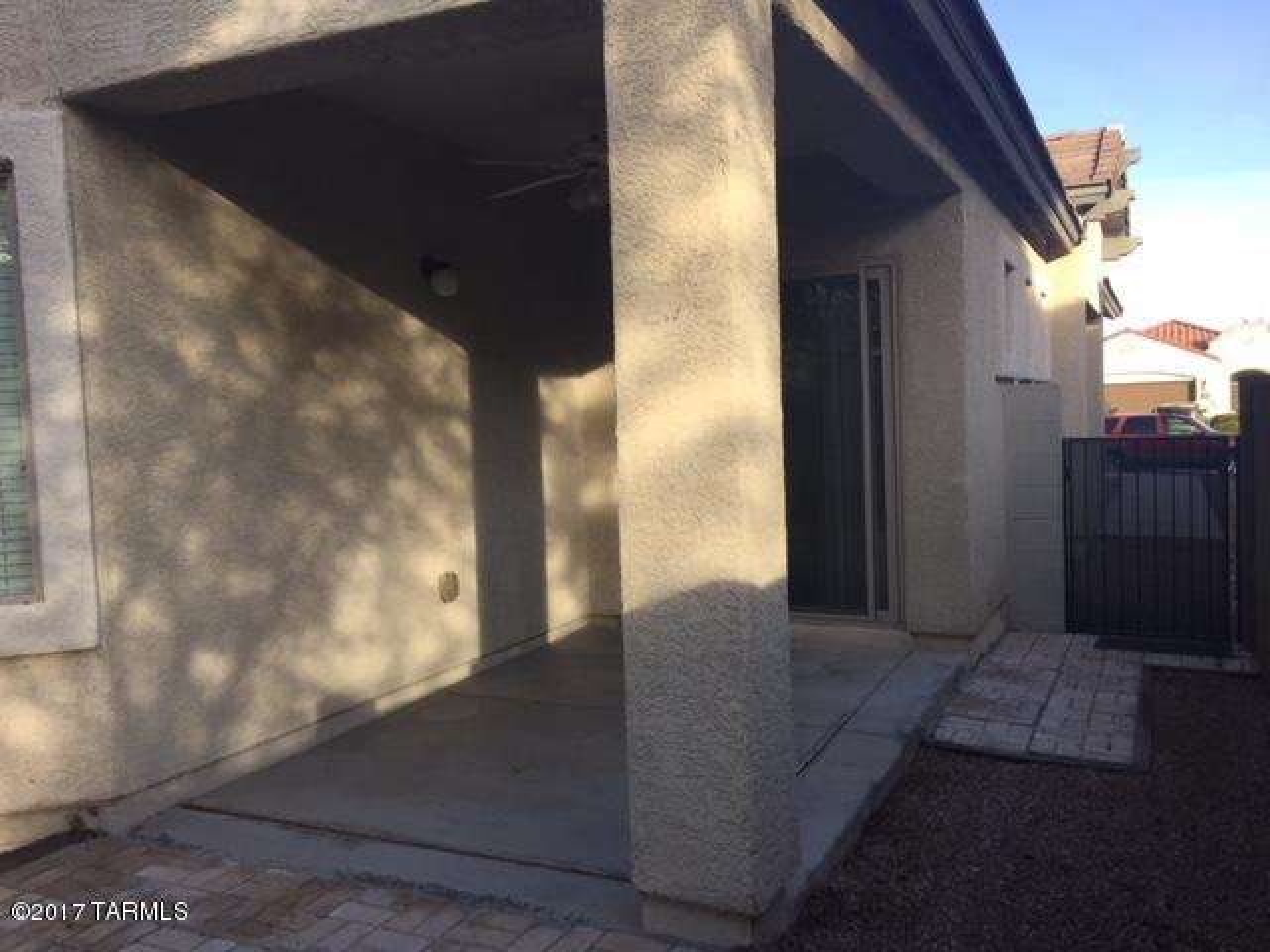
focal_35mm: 29
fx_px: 1064
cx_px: 635
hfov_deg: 61.7
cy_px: 476
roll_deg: +1.3
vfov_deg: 48.2
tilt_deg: -2.4
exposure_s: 1/507
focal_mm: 4.15
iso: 32
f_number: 2.2
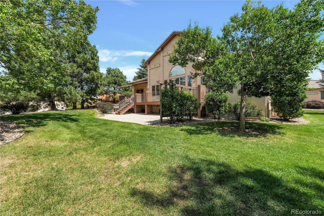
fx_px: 135
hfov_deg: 100.4
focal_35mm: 15
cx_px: 162
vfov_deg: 77.3
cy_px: 108
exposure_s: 1/640
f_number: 8
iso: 400
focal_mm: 10
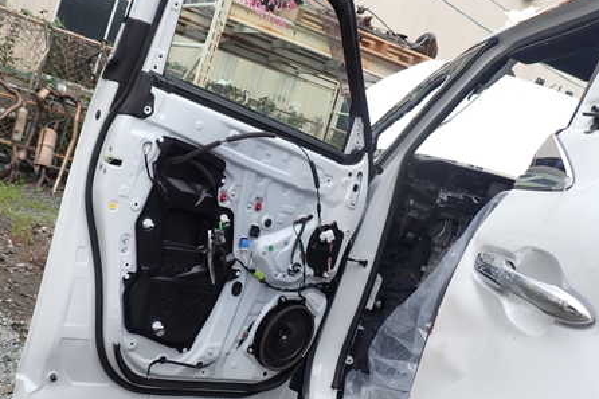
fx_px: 582
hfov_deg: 54.1
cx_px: 242
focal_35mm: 35
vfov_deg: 37.6
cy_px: 145
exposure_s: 1/640
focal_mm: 4.5
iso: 100
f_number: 2.8
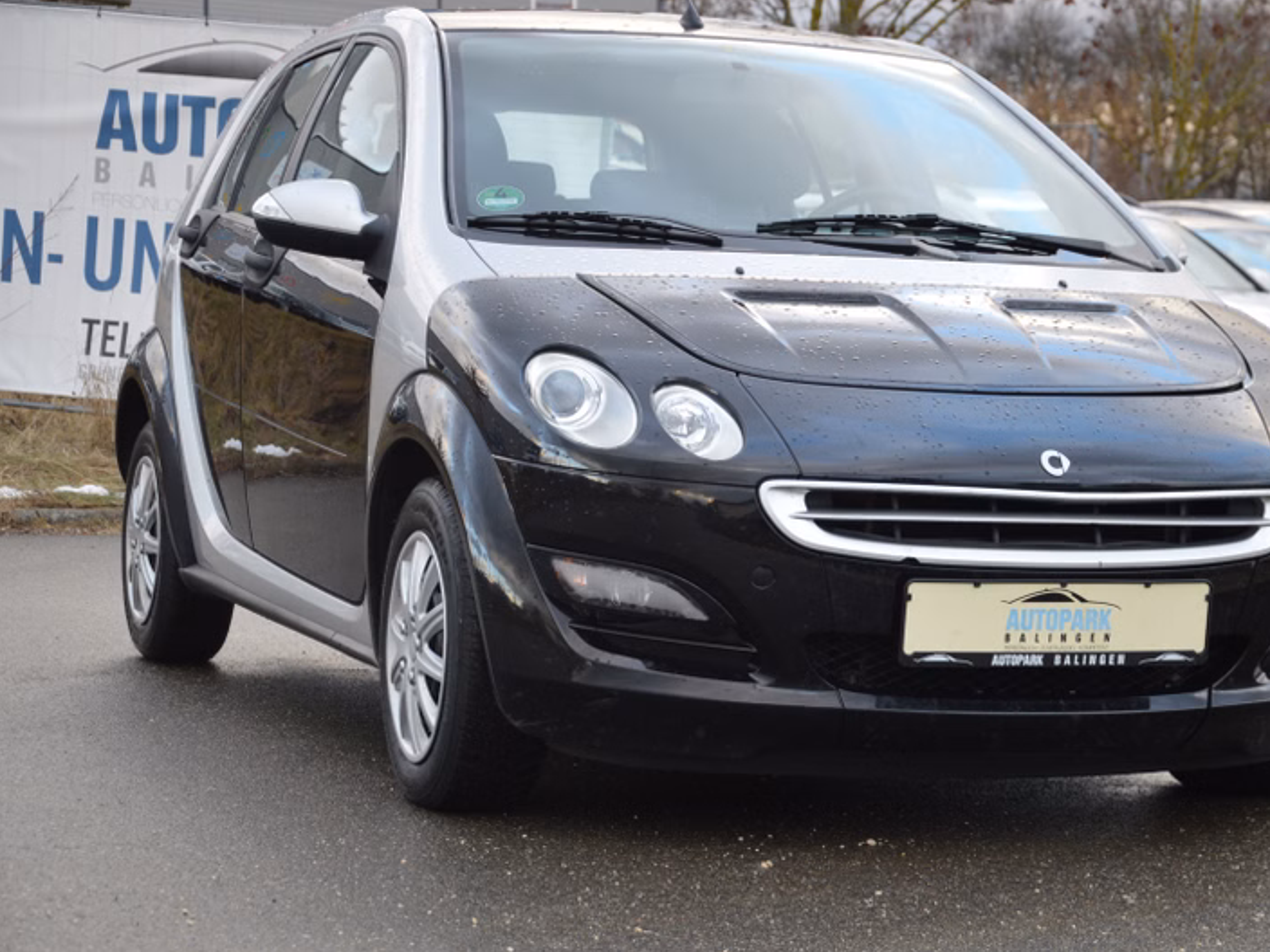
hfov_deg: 20.6
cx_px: 718
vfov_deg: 15.6
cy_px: 474
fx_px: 3485
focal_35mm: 95
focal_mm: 58
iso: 400
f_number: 5
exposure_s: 1/60
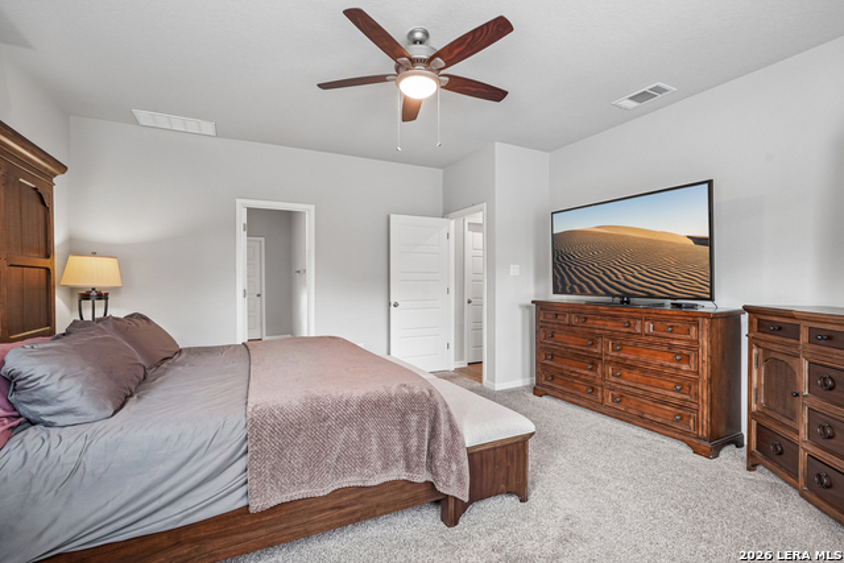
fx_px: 375
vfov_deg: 73.8
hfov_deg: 96.7
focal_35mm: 16
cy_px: 282
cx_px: 422
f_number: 8
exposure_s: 1/15
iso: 400
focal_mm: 16
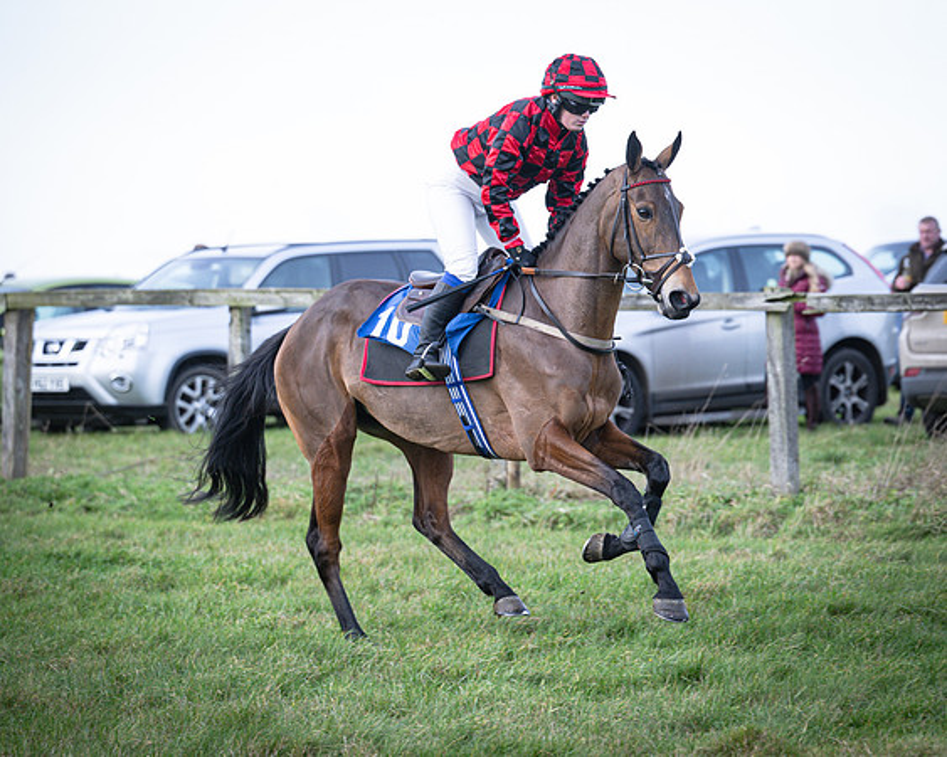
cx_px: 604
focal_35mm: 190
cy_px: 349
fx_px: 5316
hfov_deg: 10.2
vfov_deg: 8.1
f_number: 4
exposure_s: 1/800
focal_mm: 125
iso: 400
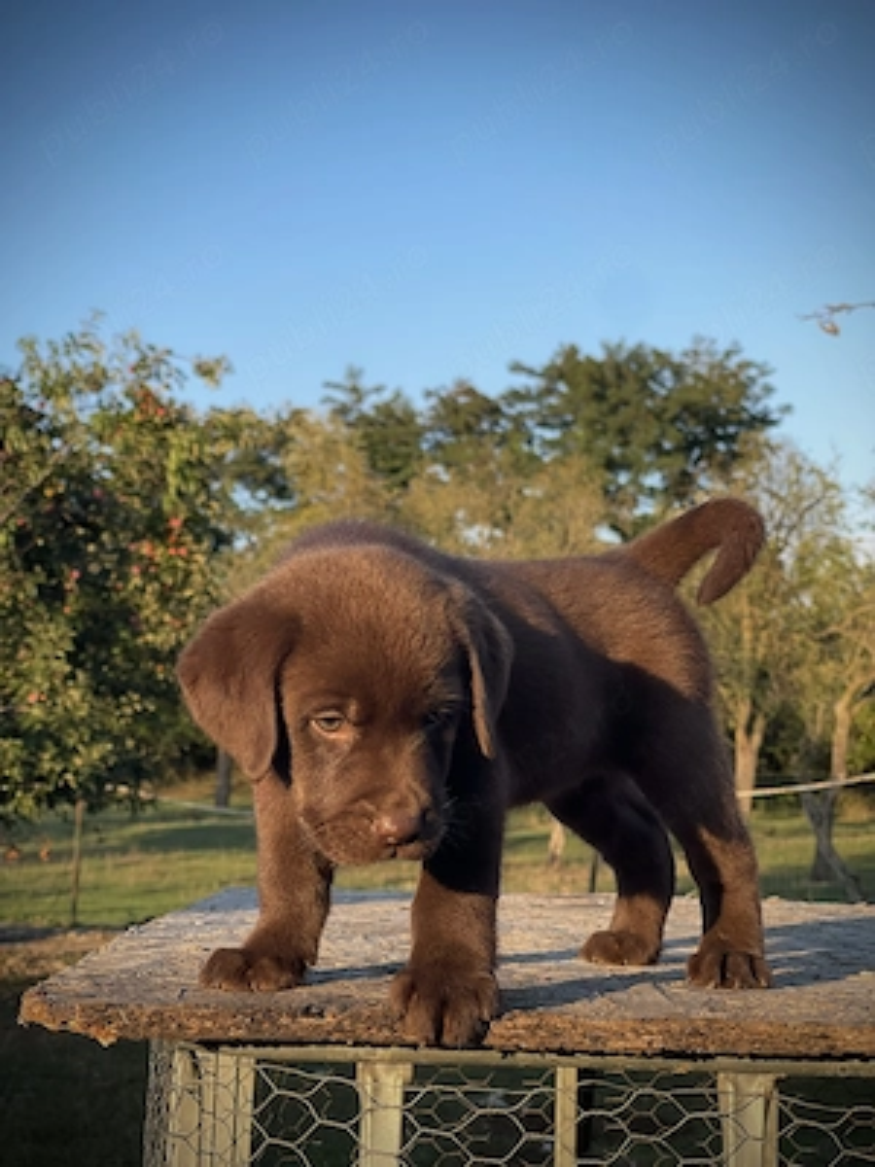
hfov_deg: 22.9
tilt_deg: +6.9
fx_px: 2157
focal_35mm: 64
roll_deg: -0.4
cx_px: 438
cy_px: 584
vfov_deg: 30.3
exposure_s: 1/388
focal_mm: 7.5
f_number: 2.2
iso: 20
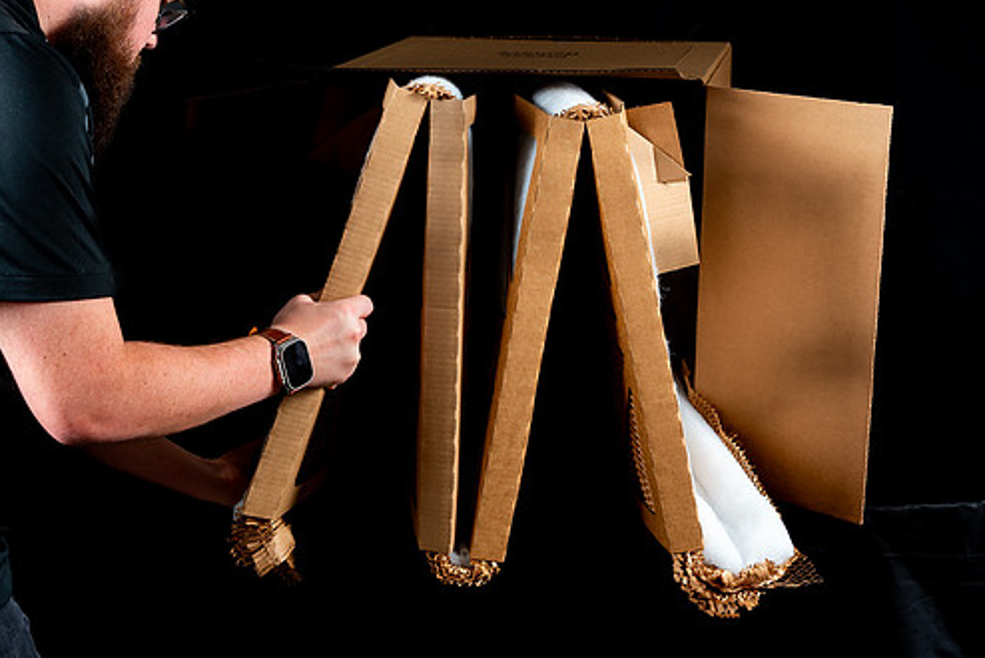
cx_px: 489
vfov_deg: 22.3
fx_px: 1670
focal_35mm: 61
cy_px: 294
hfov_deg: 32.9
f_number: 8
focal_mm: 52
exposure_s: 1/125
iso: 160
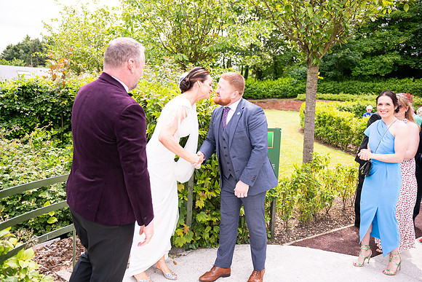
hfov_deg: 63.6
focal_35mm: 29
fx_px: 340
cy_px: 141
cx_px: 211
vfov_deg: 45.0
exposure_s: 1/1000
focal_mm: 29
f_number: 3.5
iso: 250
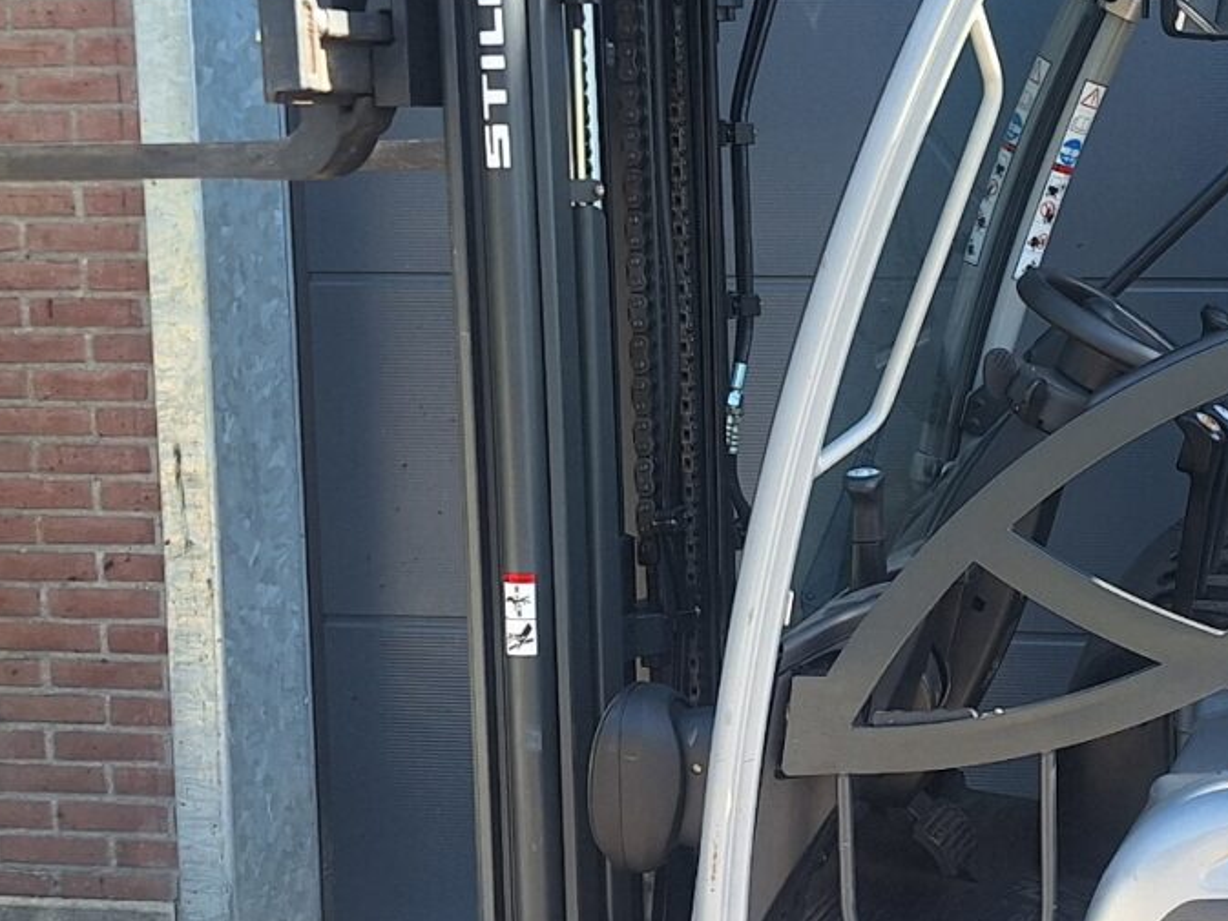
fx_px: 2484
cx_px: 1139
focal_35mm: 70
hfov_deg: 26.7
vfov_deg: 21.0
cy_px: 414
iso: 40
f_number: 1.8
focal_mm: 5.54
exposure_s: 1/286
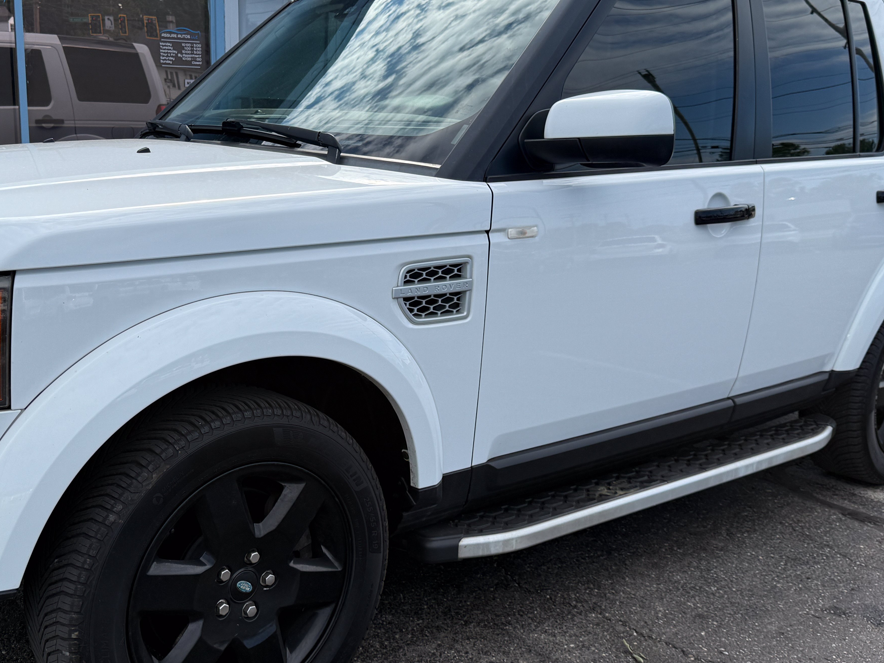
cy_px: 318
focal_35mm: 39
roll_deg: -1.2
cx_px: 346
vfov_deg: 36.8
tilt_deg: -12.7
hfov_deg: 47.5
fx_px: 996
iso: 80
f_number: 1.78
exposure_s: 1/3759
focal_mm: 6.76
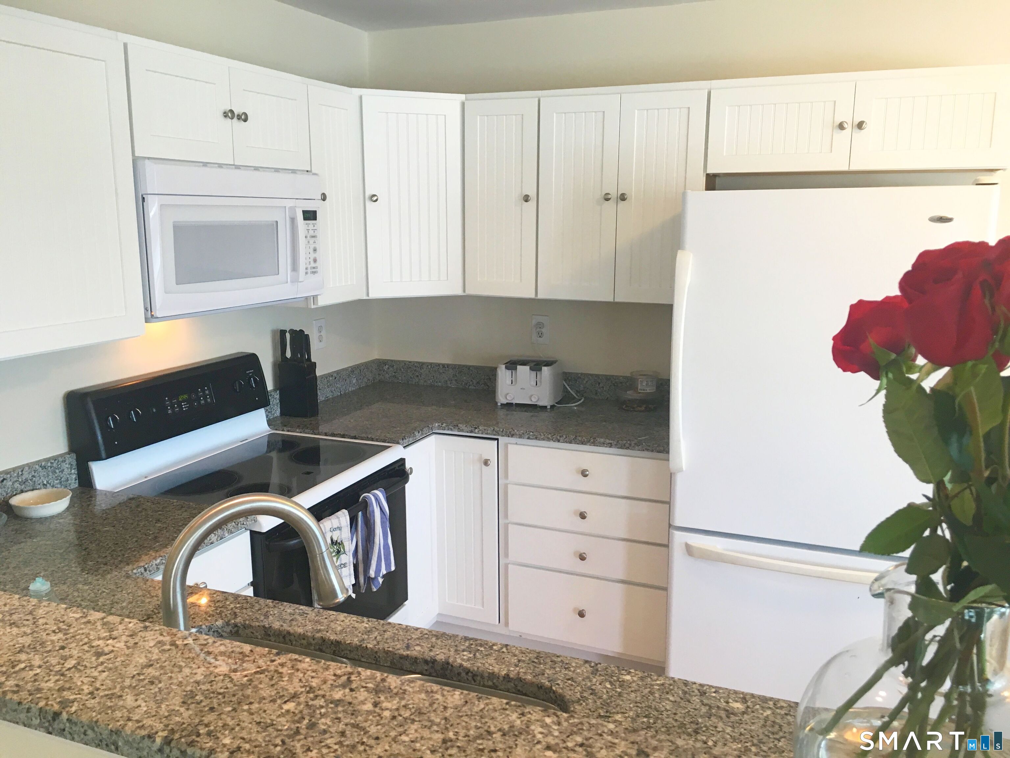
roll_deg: +0.5
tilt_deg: -10.3
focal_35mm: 29
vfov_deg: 48.2
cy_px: 379
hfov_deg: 61.7
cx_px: 505
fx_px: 846
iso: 40
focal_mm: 4.15
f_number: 2.2
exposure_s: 1/30
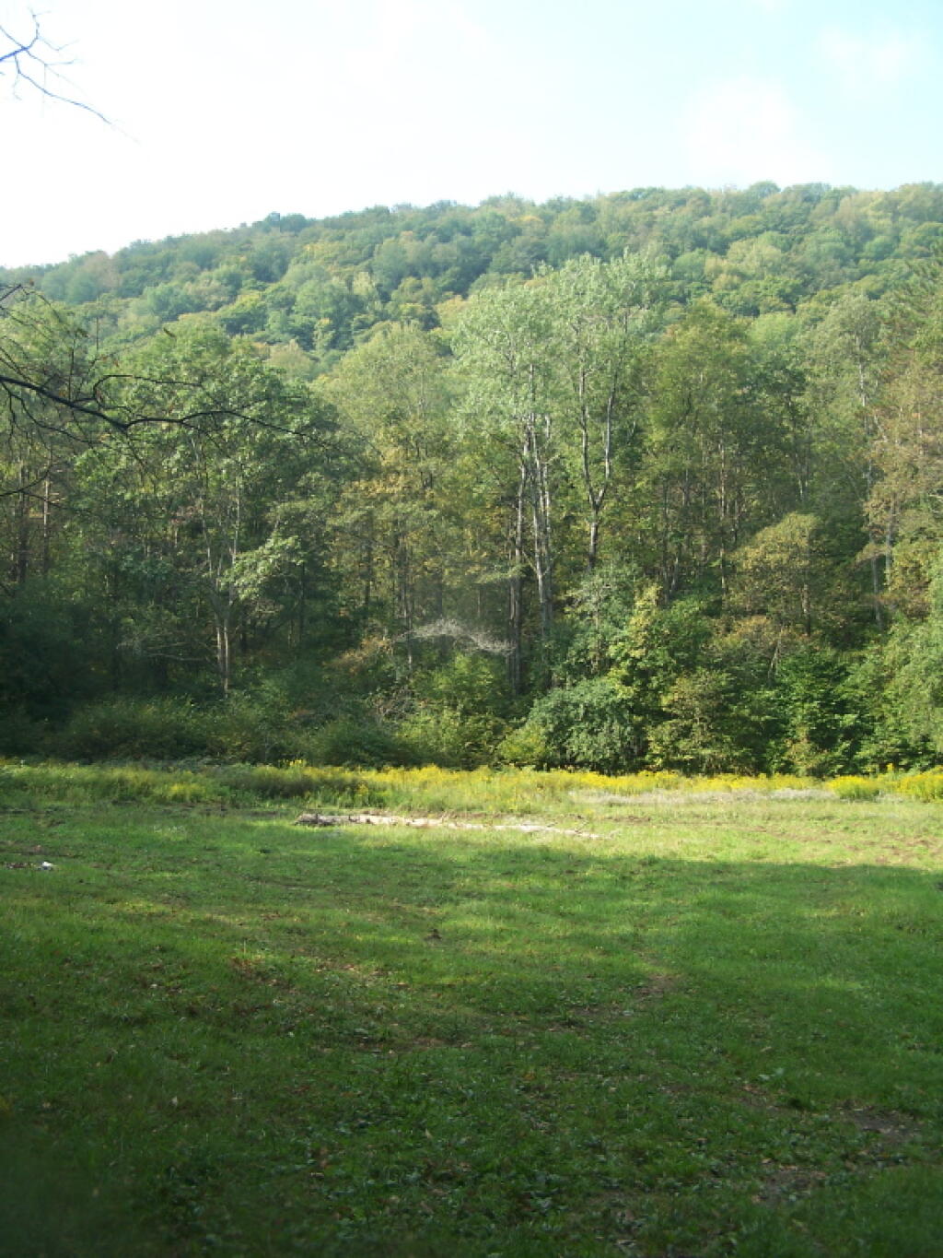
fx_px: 1380
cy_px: 629
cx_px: 472
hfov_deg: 37.7
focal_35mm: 38
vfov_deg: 49.0
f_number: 2.8
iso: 80
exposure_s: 1/320
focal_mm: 6.3
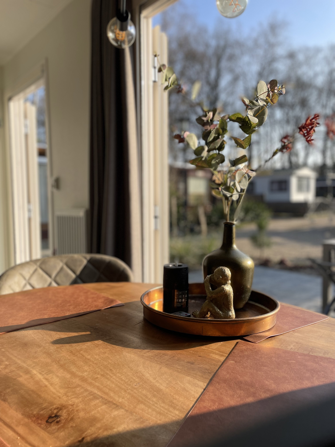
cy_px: 224
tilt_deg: -3.8
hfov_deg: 53.1
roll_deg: +1.0
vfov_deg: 67.3
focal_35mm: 26
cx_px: 168
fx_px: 335
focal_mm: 4.2
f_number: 1.6
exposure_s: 1/1715
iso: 50
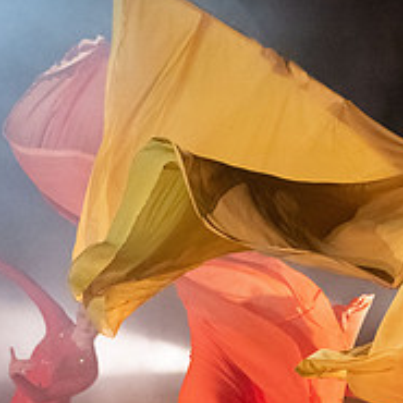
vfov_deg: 9.4
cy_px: 329
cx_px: 447
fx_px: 2450
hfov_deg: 9.3
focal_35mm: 186
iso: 6400
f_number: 2.8
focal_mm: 70
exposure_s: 1/400
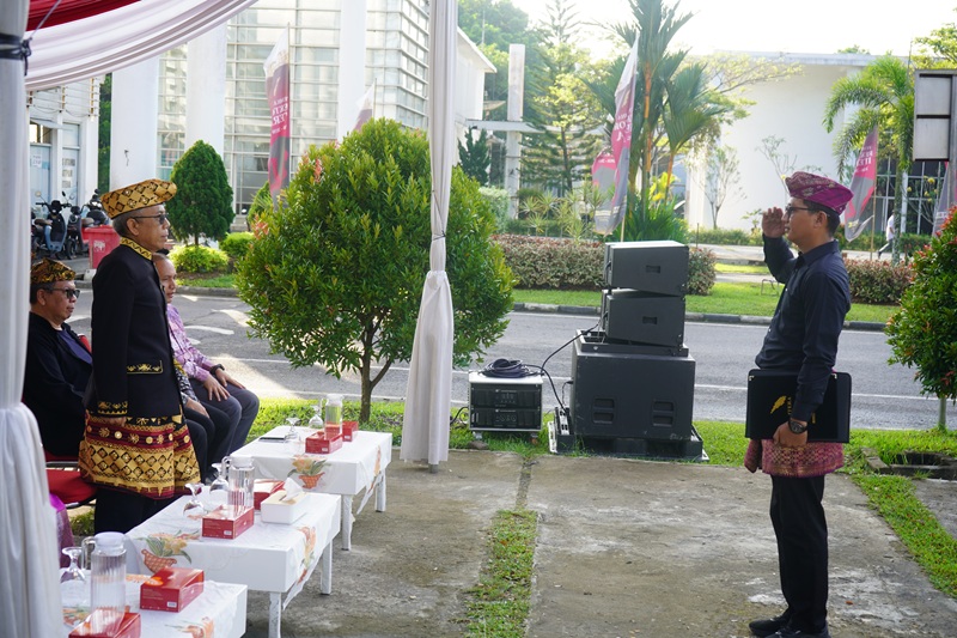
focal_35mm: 52
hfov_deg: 38.2
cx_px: 478
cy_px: 319
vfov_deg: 26.0
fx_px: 1382
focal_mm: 52
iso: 100
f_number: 6.3
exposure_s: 1/80
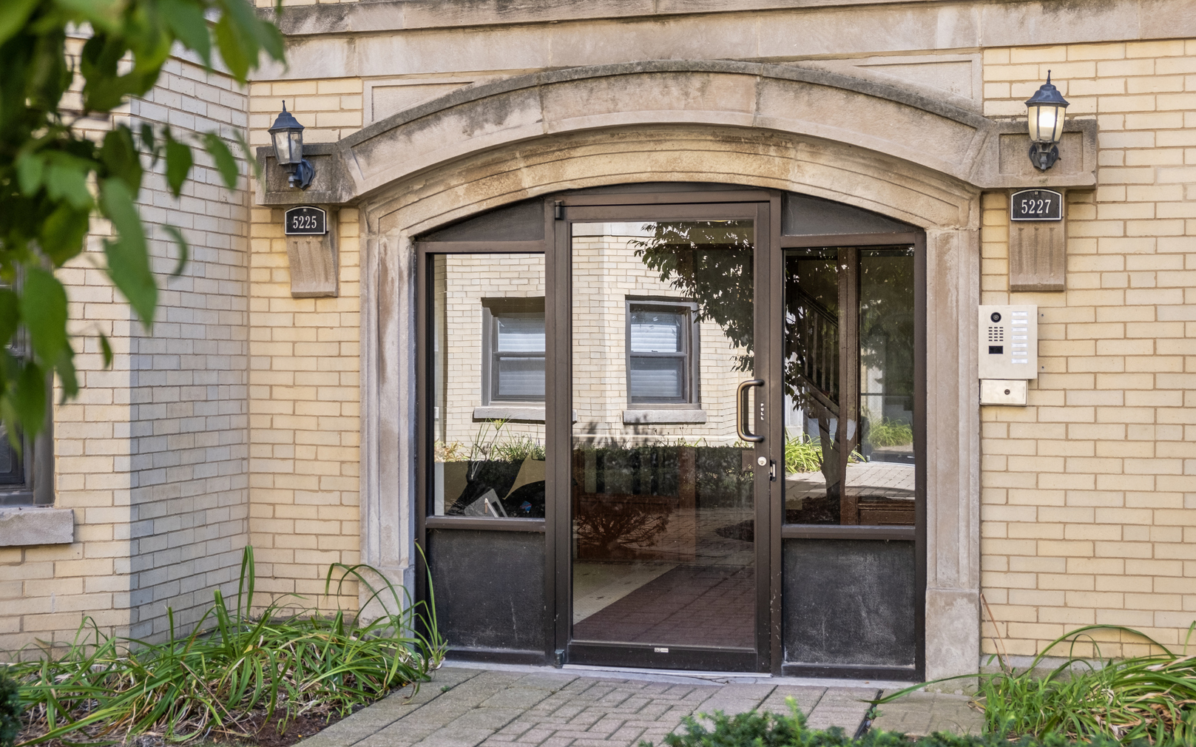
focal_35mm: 48
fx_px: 1564
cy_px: 349
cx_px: 598
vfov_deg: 26.9
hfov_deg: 41.8
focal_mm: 31.5
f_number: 4
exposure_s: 1/250
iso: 320
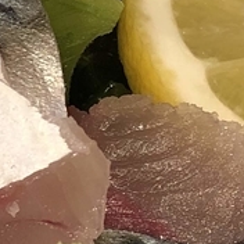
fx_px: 1348
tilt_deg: -44.6
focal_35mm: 169
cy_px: 134
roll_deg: +0.3
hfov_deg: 10.3
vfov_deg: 10.3
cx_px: 61
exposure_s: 1/15
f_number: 1.8
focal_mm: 3.99
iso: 40
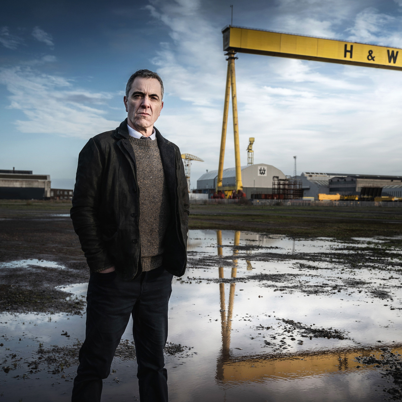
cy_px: 201
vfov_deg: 38.3
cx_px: 255
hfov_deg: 38.1
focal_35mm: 44
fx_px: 578
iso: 200
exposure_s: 1/250
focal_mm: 34
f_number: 5.6
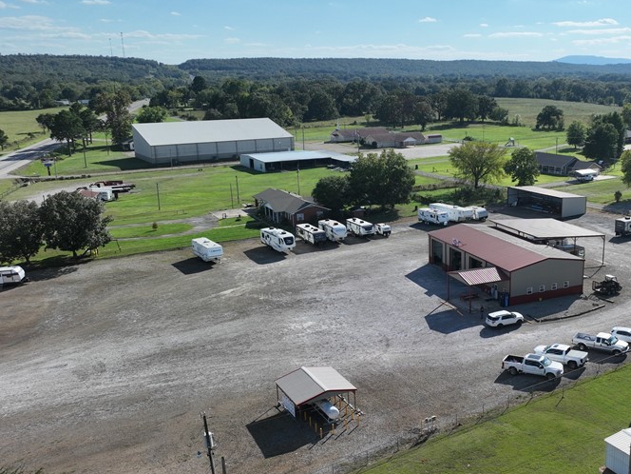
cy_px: 259
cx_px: 441
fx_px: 674
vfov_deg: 38.6
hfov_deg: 48.9
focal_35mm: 37
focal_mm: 12.29
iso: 200
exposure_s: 1/4000
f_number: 2.8
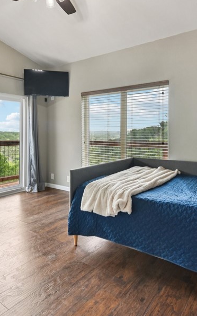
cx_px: 91
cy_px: 134
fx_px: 224
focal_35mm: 26
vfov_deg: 70.0
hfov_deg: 47.5
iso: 100
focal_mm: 14
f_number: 8
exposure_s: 1/25
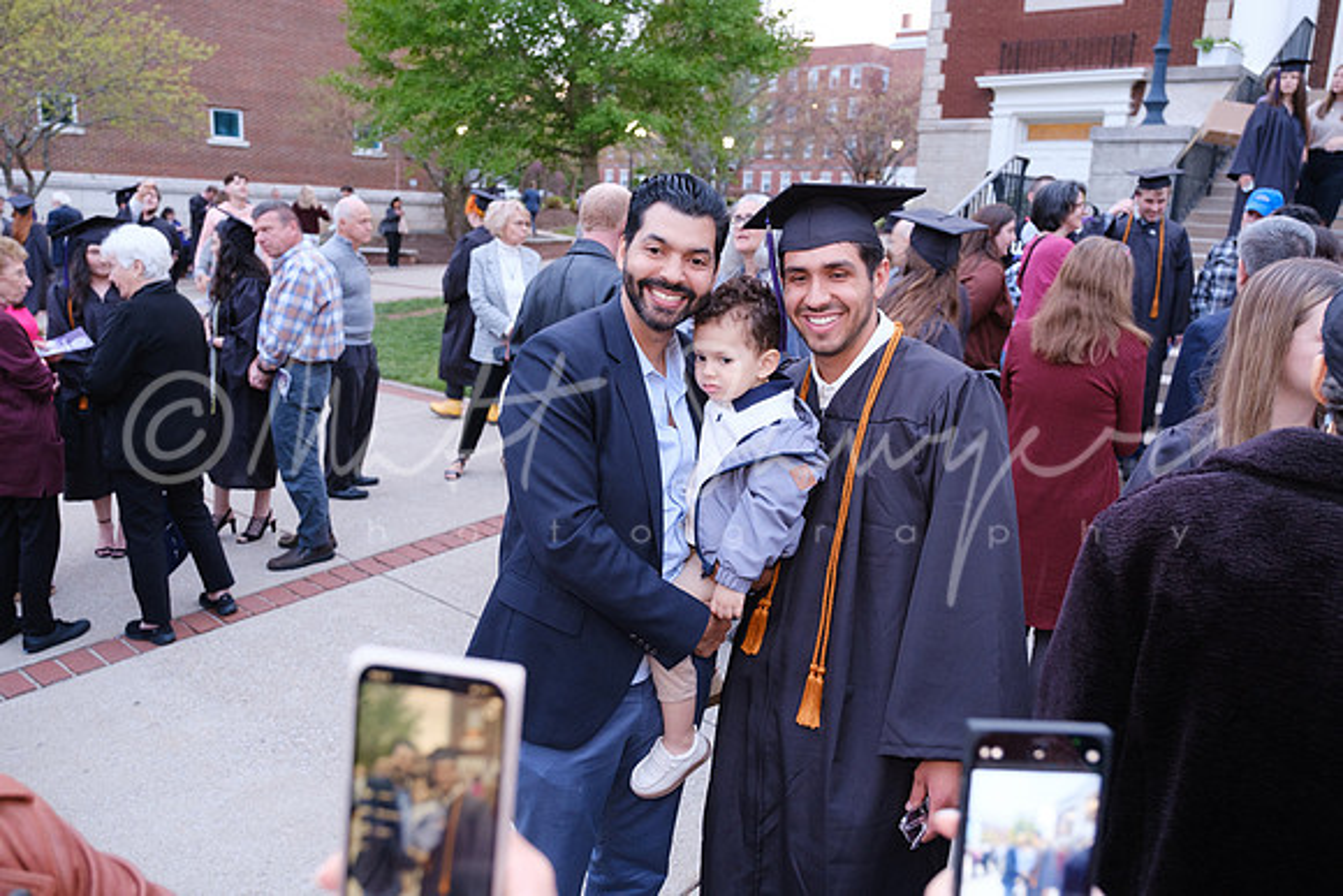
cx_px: 672
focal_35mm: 26
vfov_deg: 49.6
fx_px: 970
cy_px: 448
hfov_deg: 69.4
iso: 1600
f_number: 2.8
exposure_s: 1/60
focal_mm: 17
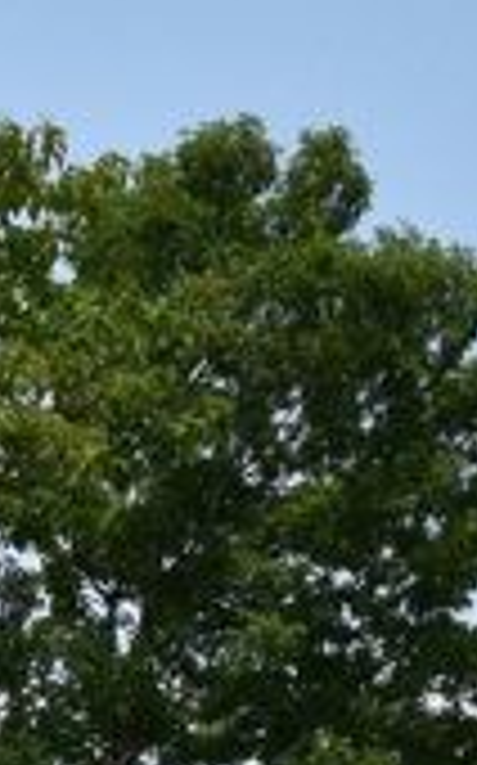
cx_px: -1098
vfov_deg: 7.2
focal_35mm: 285
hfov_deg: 4.4
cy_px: 1210
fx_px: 5939
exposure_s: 1/500
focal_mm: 31
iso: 220
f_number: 11
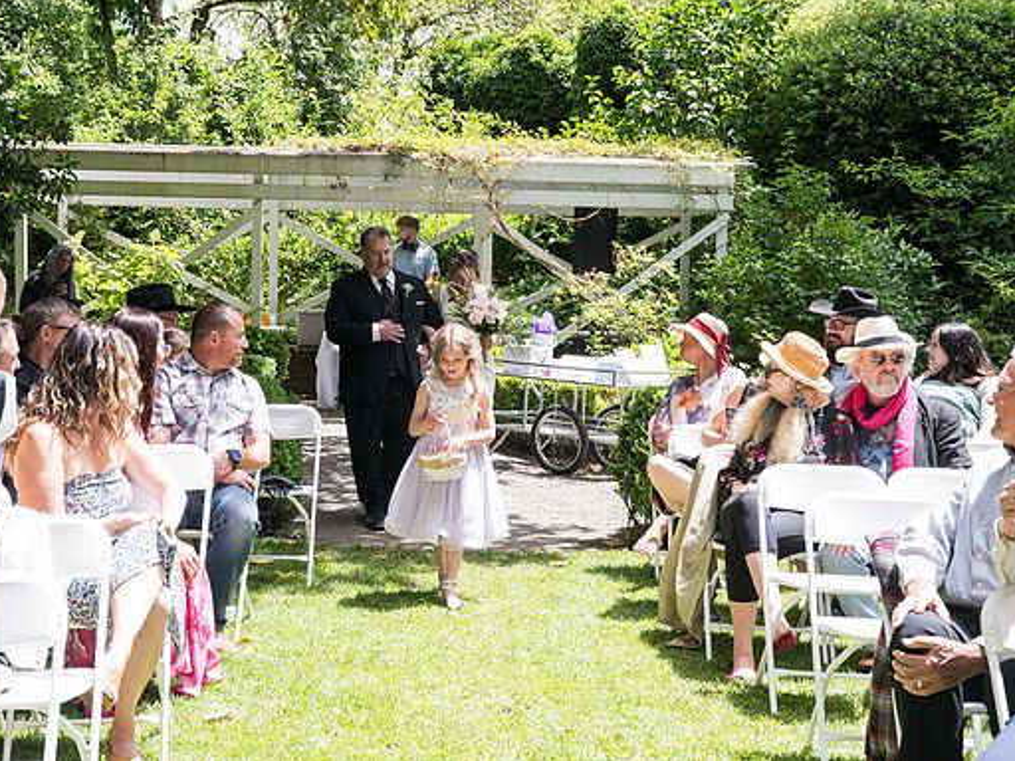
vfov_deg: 24.0
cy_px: 380
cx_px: 452
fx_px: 1789
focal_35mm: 61
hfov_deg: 31.7
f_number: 7.1
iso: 640
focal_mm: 56
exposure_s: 1/400
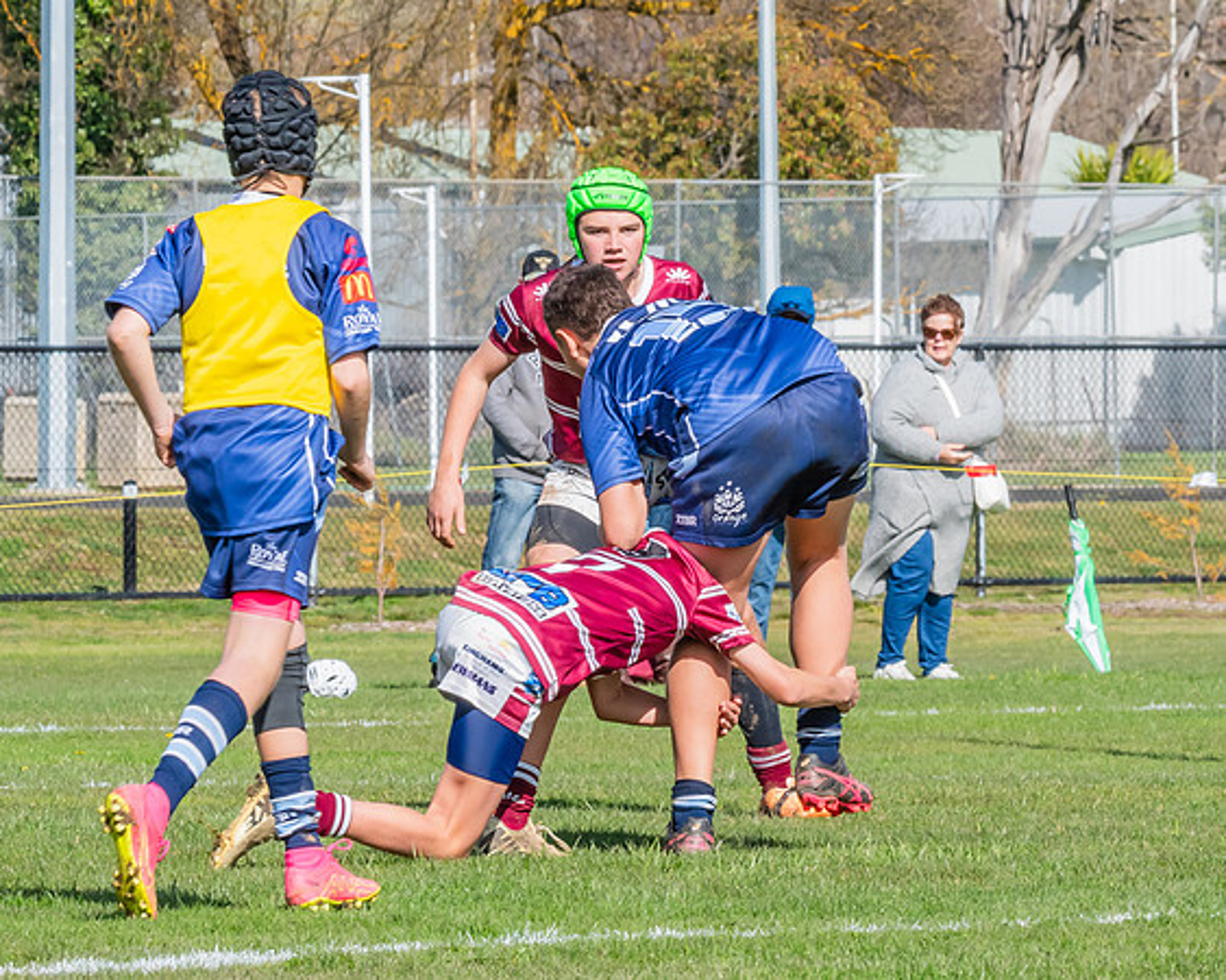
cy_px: 453
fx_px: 17943
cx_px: 763
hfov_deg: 3.9
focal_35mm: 495
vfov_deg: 3.1
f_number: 22
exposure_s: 1/400
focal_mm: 240
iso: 800
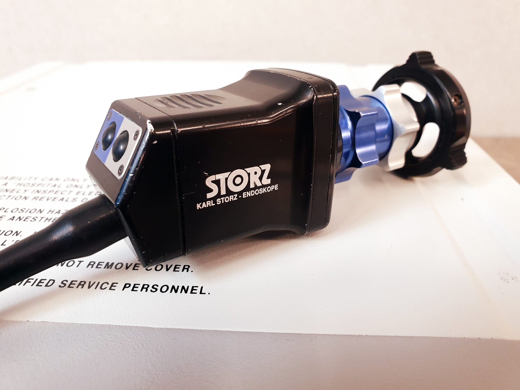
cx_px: 260
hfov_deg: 67.3
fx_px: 391
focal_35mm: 26
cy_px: 195
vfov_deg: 53.1
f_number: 2.4
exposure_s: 1/33
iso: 320
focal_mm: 4.3
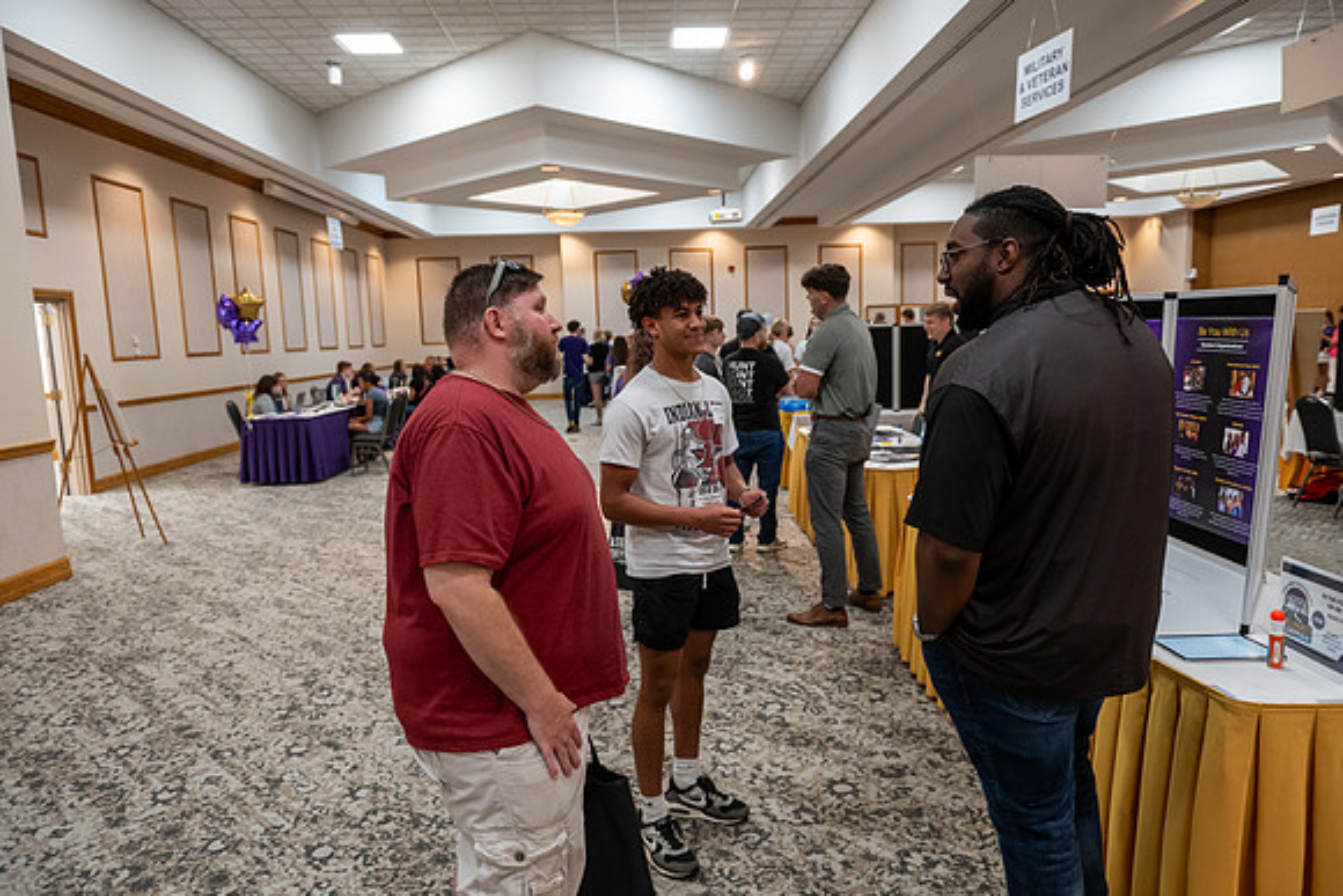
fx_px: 896
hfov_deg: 73.7
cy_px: 448
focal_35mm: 24
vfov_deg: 53.2
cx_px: 672
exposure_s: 1/160
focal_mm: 24
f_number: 2.8
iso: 2000
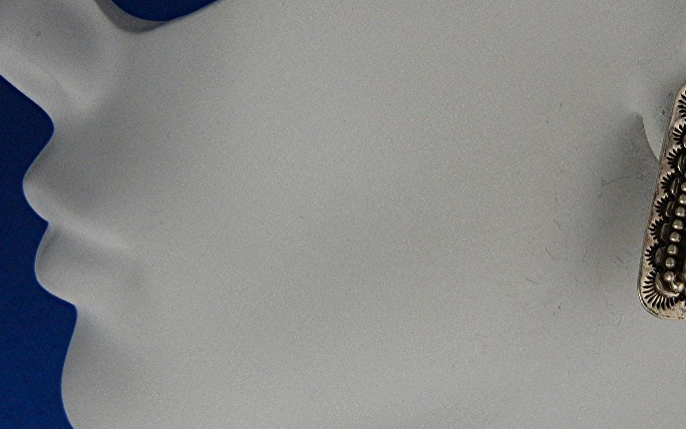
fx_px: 1533
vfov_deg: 15.9
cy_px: 168
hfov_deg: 25.1
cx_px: 461
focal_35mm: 82
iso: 275
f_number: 3.9
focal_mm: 9.3
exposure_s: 1/60
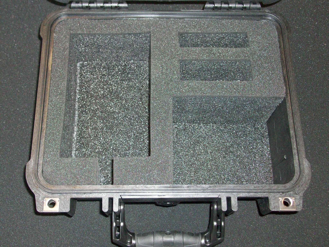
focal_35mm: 42
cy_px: 124
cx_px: 164
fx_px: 399
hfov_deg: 44.8
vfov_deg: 34.3
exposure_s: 1/65.1
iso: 160
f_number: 3.2
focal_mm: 7.1
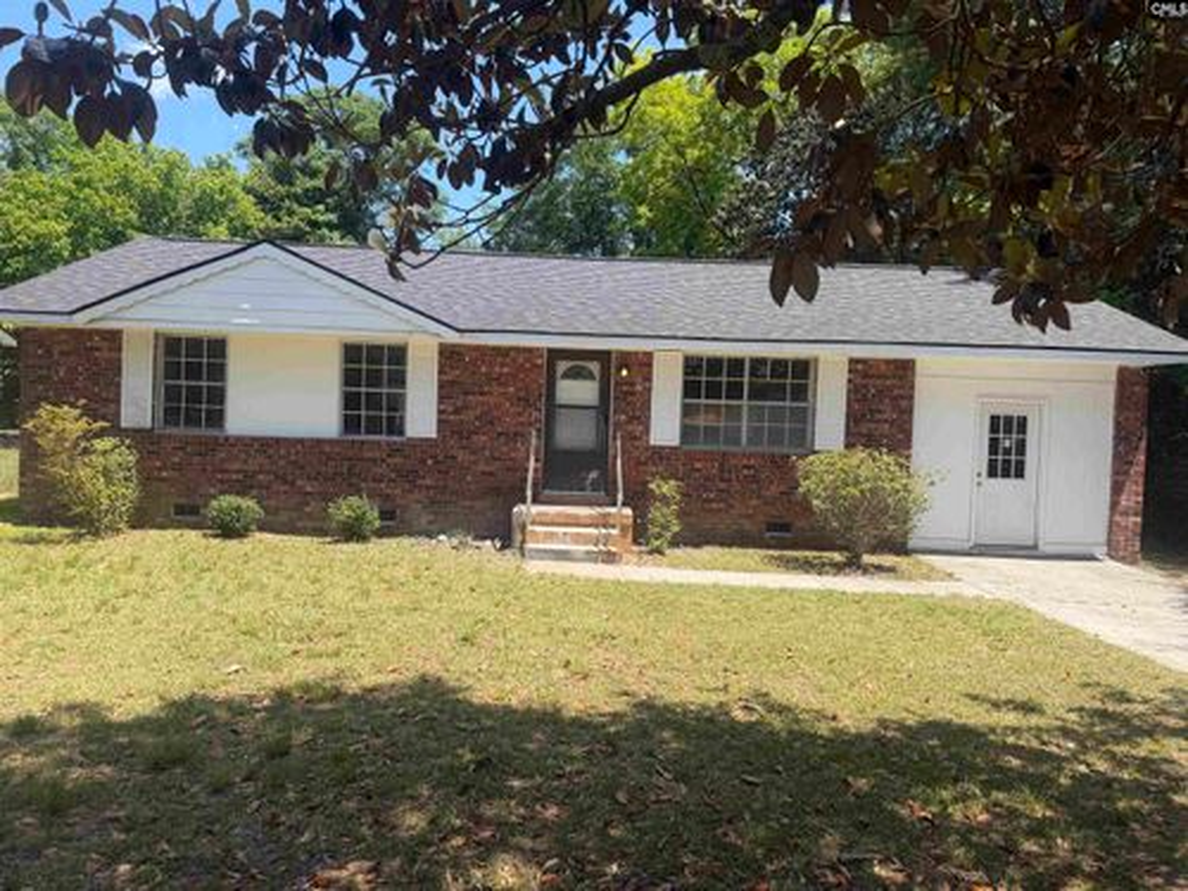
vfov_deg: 56.8
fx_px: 824
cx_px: 594
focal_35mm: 24
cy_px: 446
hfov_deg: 71.6
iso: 80
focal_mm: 6.76
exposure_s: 1/2299
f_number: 1.78
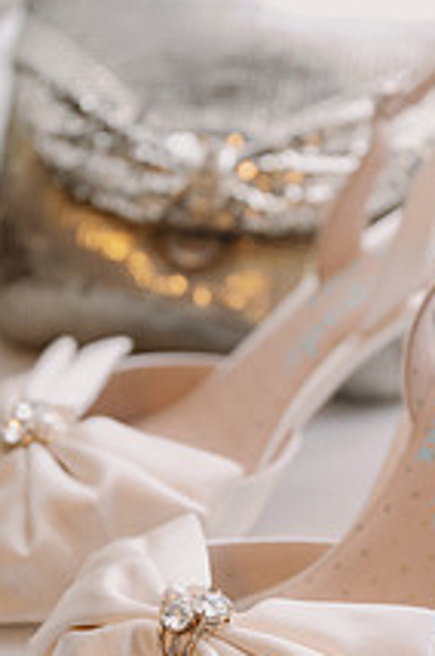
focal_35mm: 147
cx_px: 296
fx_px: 2673
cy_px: 426
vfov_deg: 14.0
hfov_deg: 9.3
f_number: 3.2
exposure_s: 1/200
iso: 800
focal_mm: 70
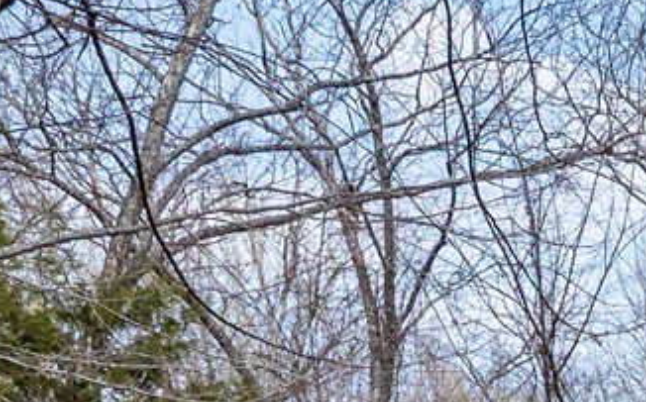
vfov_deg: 7.9
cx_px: 1311
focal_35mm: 150
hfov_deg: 12.3
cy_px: 1034
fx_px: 2638
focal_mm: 12.29
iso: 220
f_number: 2.8
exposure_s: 1/4000
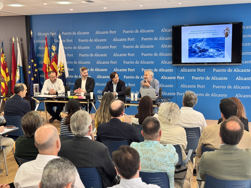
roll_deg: +1.5
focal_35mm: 48
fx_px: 348
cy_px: 94
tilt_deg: -6.4
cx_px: 126
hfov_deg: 39.7
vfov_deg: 30.3
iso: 80
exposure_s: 1/50
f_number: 1.78
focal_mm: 6.76
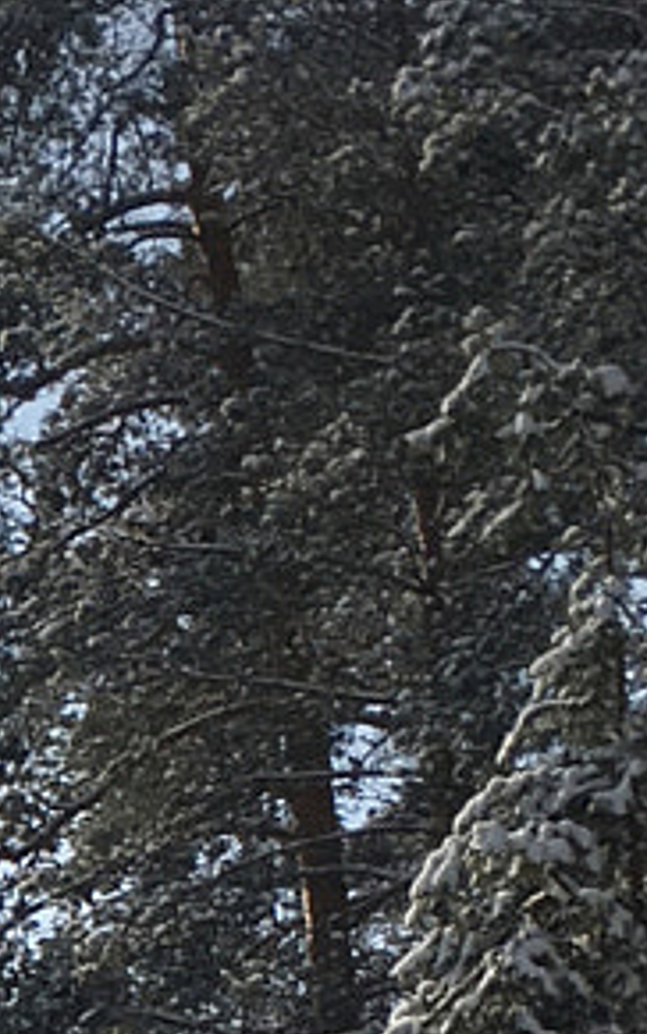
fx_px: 4766
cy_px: 1514
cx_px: -825
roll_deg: -0.4
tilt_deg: +13.2
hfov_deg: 7.3
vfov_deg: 11.9
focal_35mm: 169
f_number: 2.2
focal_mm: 4.15
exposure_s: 1/2653
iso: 25
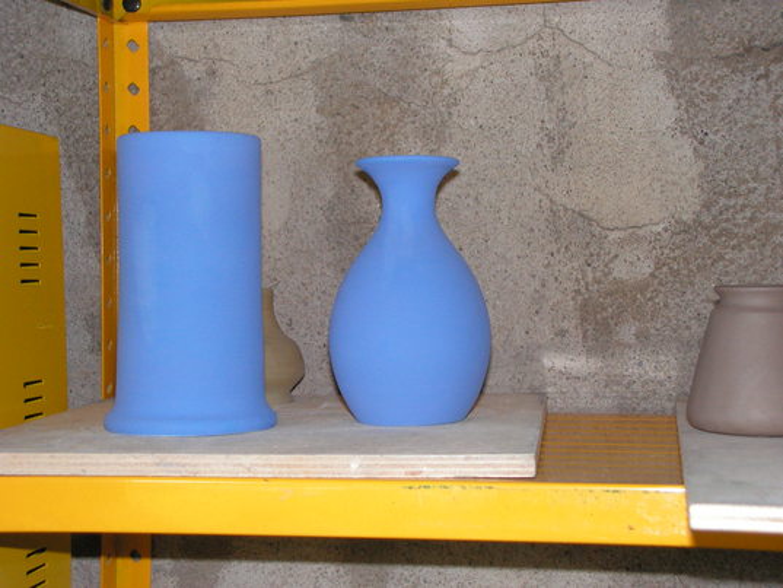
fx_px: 1335
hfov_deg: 32.7
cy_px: 294
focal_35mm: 59
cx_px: 392
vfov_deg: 24.8
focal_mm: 9.9
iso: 200
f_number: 3.3
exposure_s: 1/60
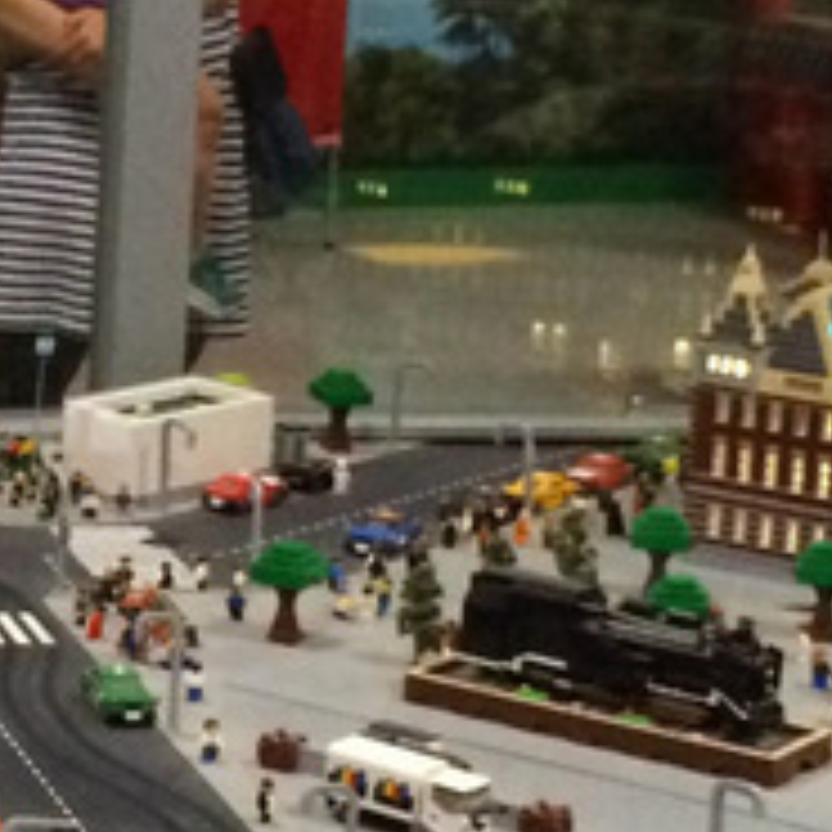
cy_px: 238
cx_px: -279
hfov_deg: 11.8
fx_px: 3889
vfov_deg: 12.2
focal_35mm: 143
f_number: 2.2
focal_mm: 4.12
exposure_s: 1/15
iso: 400
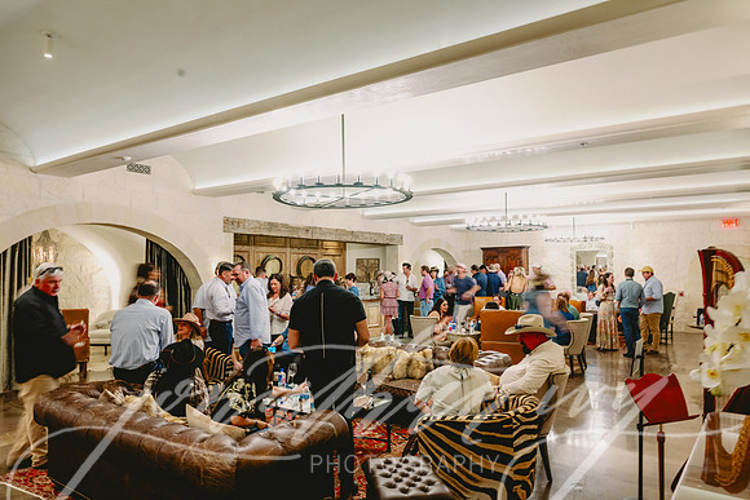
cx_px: 375
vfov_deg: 53.2
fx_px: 500
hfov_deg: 73.7
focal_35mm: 24
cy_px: 250
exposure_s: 1/8
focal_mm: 24
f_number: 7.1
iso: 640
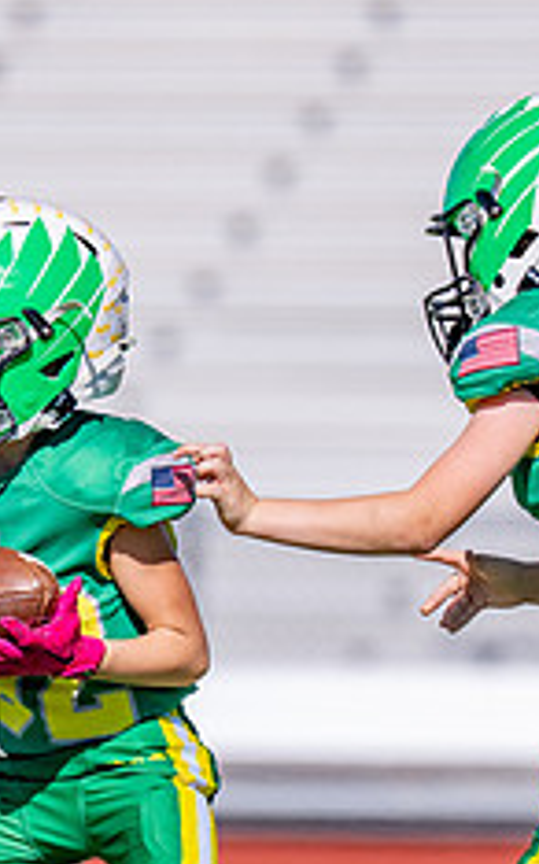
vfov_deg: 2.8
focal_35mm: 754
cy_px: 639
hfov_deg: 1.7
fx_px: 17743
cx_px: 134
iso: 250
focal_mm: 200
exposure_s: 1/8000
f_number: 2.8
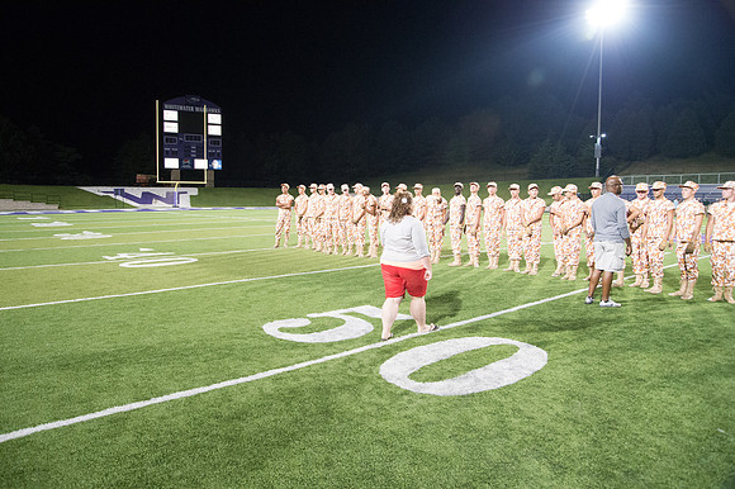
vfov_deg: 53.1
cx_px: 368
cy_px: 244
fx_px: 490
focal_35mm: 24
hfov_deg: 73.8
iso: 9000
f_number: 5.6
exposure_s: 1/160
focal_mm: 24
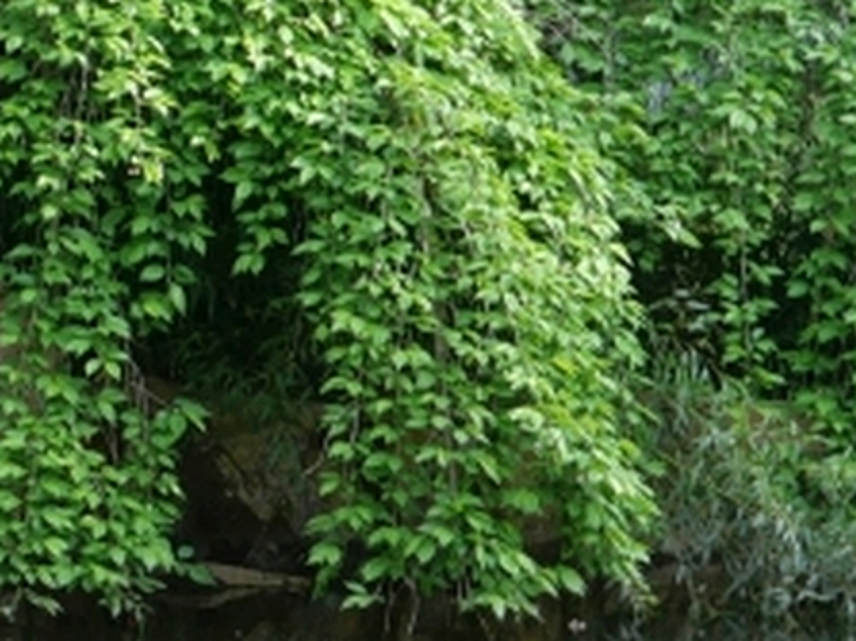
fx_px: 6452
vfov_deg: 5.6
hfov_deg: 7.5
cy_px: 902
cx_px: -217
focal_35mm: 261
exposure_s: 1/125
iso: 200
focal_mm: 25.7
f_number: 4
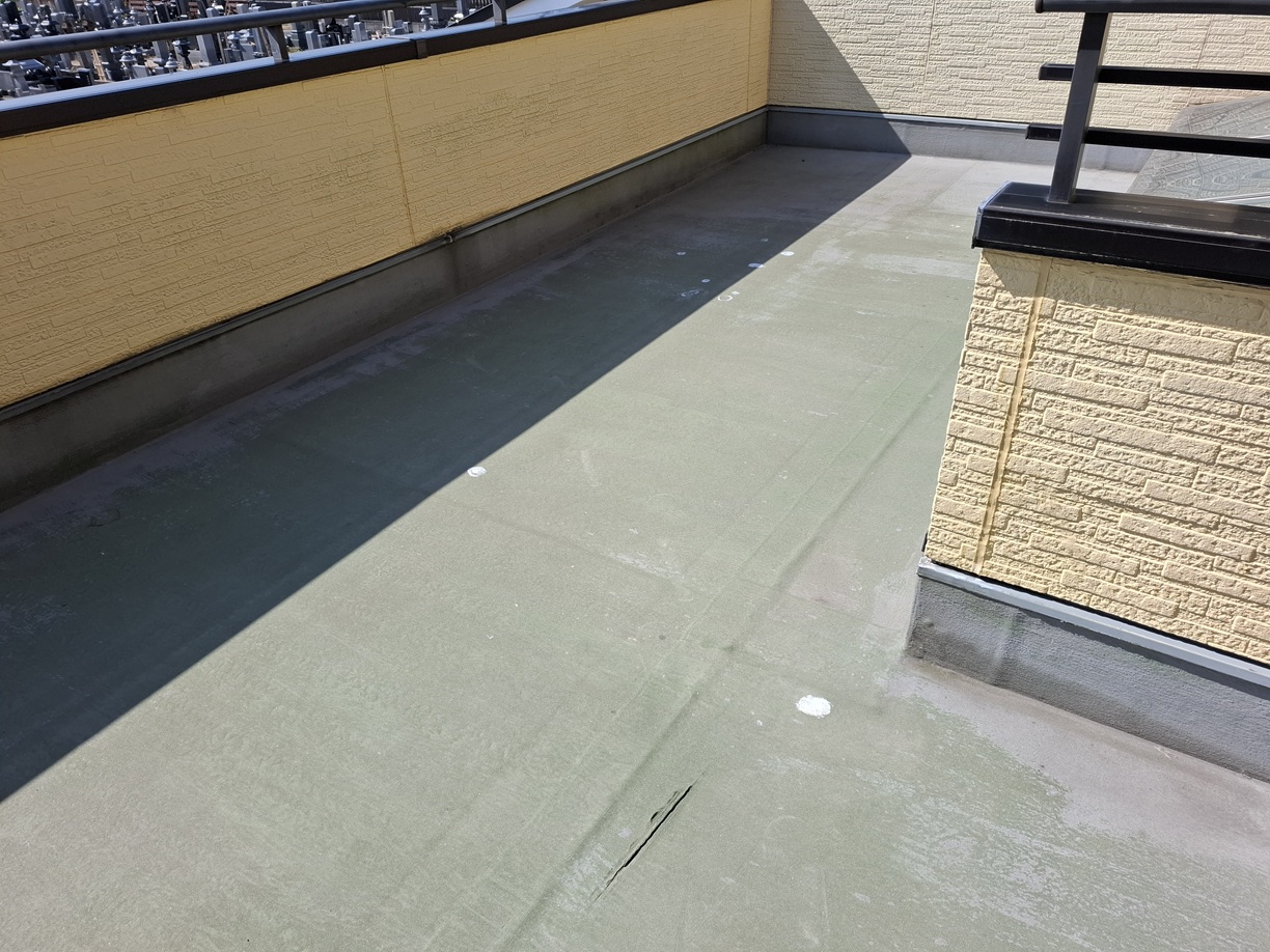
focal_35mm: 23
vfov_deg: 58.9
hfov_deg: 73.9
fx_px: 844
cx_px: 635
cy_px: 476
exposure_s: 1/1433
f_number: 1.8
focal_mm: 5.54
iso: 50
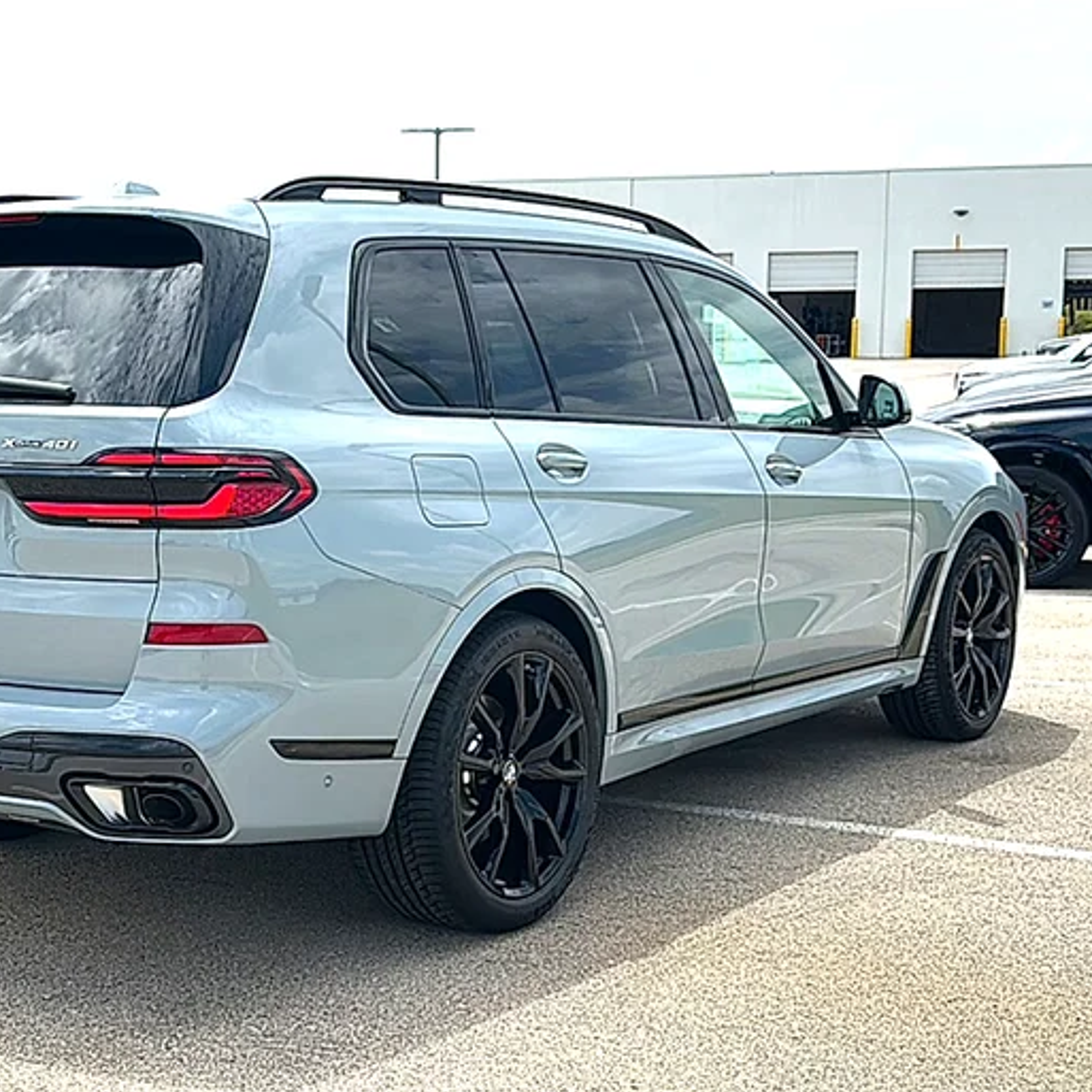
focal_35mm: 47
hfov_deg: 35.7
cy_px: 550
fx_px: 1677
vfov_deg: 36.1
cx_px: 366
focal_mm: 6.86
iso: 80
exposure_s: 1/4808
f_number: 1.78
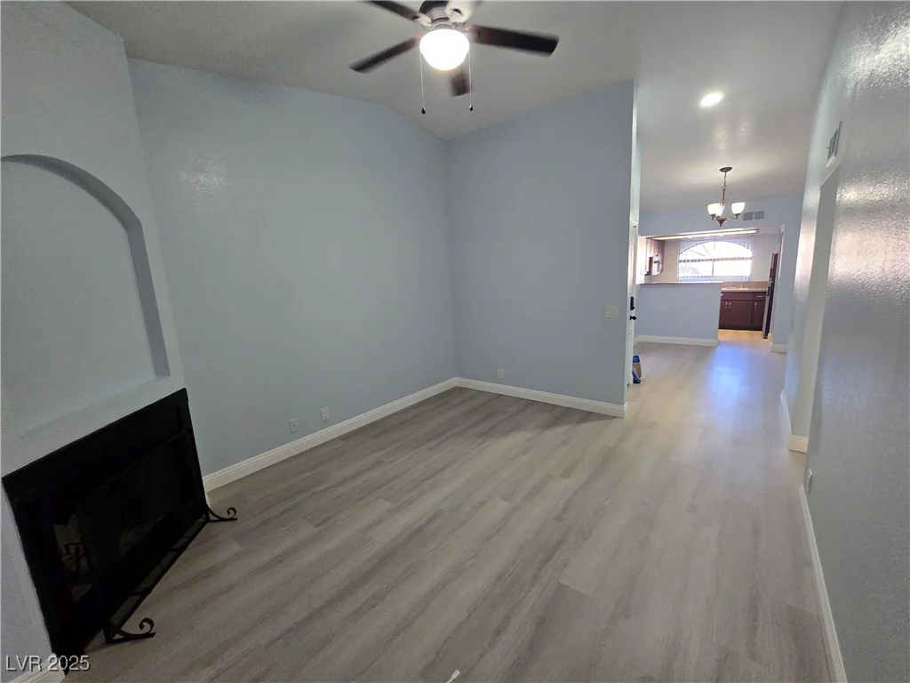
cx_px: 455
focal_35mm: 13
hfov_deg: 106.2
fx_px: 342
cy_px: 342
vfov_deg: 89.9
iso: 250
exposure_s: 1/60
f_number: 2.2
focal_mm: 2.2
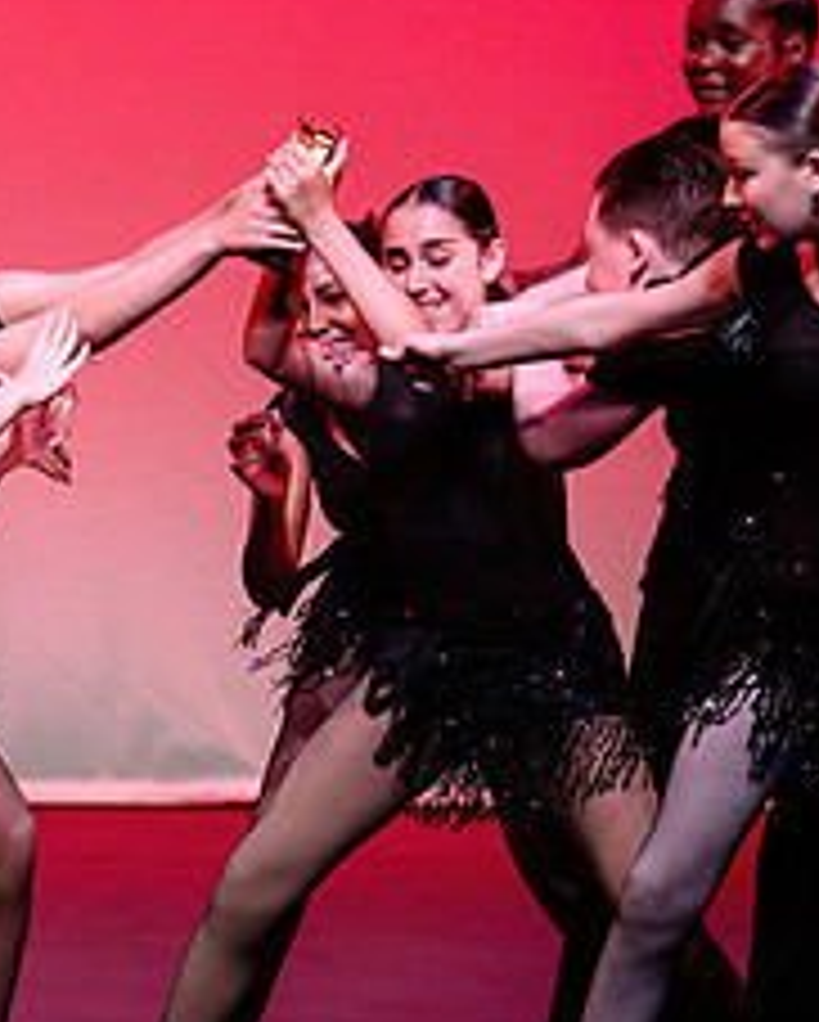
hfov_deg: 3.7
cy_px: 557
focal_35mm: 420
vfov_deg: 4.6
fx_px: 12709
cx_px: -62
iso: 1250
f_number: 2.8
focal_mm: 160
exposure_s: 1/640
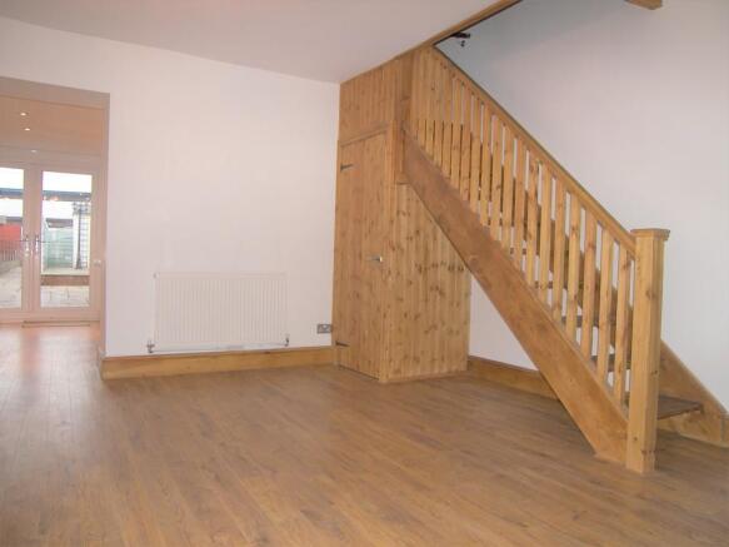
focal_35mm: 29
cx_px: 364
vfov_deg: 48.2
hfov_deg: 61.7
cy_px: 274
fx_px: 611
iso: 100
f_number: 3.2
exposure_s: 1/30
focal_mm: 6
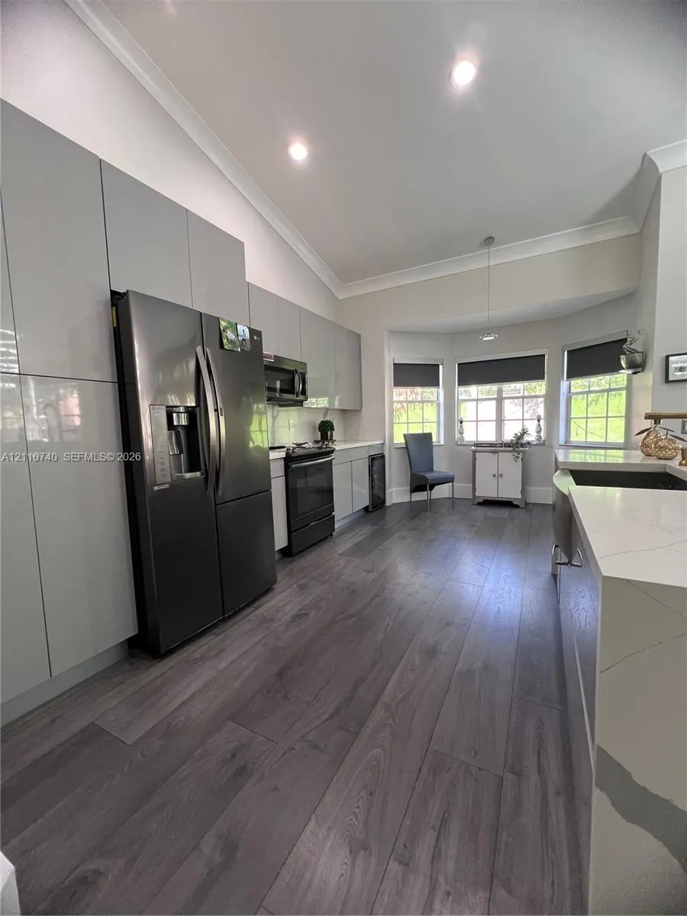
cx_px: 344
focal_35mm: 13
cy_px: 458
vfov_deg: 106.2
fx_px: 344
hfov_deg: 89.9
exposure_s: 1/60
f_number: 1.8
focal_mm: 1.57
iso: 200
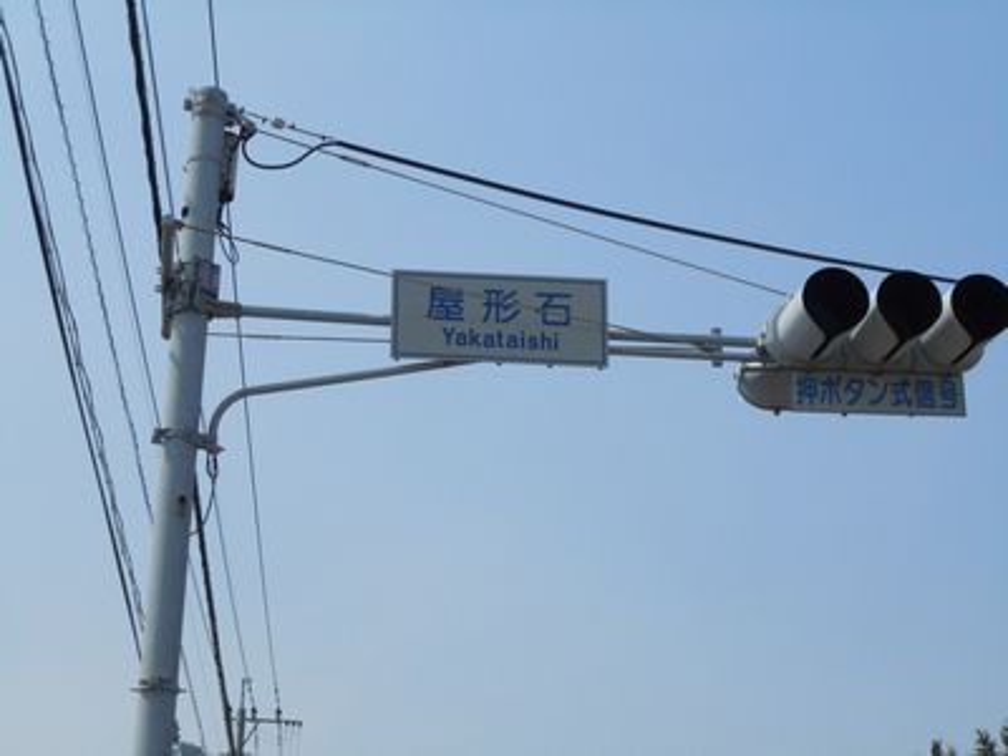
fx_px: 1835
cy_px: 378
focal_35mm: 63
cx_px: 504
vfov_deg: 23.3
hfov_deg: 30.7
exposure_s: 1/800
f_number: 10
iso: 400
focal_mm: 11.2
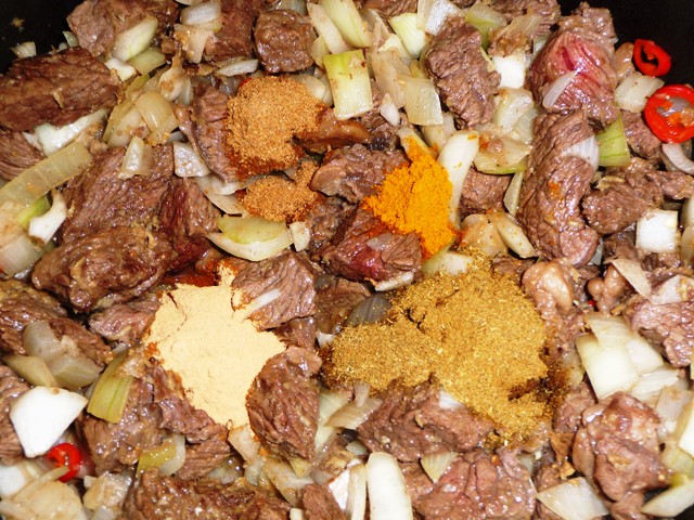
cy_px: 260
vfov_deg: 33.6
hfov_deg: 43.9
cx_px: 347
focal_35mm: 43
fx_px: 862
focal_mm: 7.1
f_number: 4
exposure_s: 1/30
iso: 100
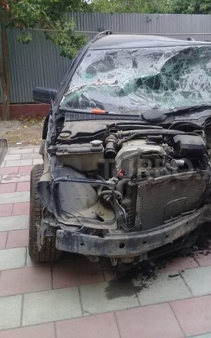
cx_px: 169
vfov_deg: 45.3
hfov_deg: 28.6
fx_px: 405
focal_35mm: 44
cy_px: 169
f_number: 2.2
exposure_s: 1/50
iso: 64
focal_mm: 3.3
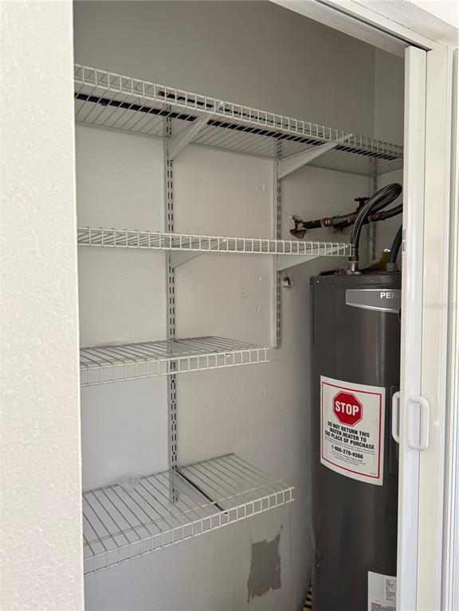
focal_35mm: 24
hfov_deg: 56.8
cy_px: 306
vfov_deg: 71.6
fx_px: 424
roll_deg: -0.4
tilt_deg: -1.5
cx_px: 230
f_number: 1.78
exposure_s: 1/121
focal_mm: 6.76
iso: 200
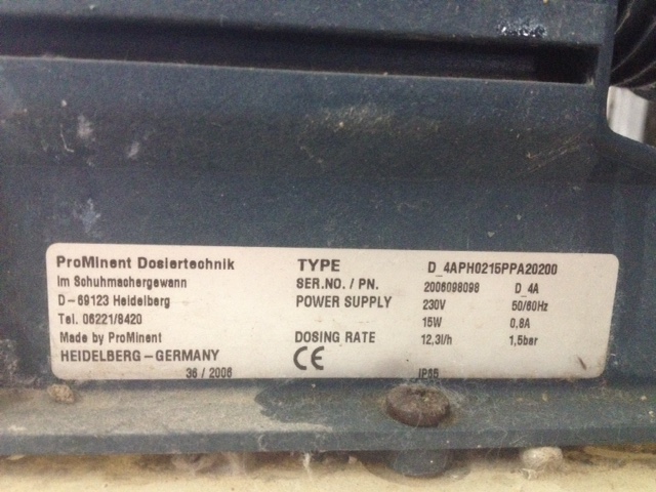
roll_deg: -2.8
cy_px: 246
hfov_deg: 52.6
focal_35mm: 35
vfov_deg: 40.7
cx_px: 328
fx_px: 663
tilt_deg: -12.4
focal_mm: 4.28
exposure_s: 1/15
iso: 500
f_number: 2.4
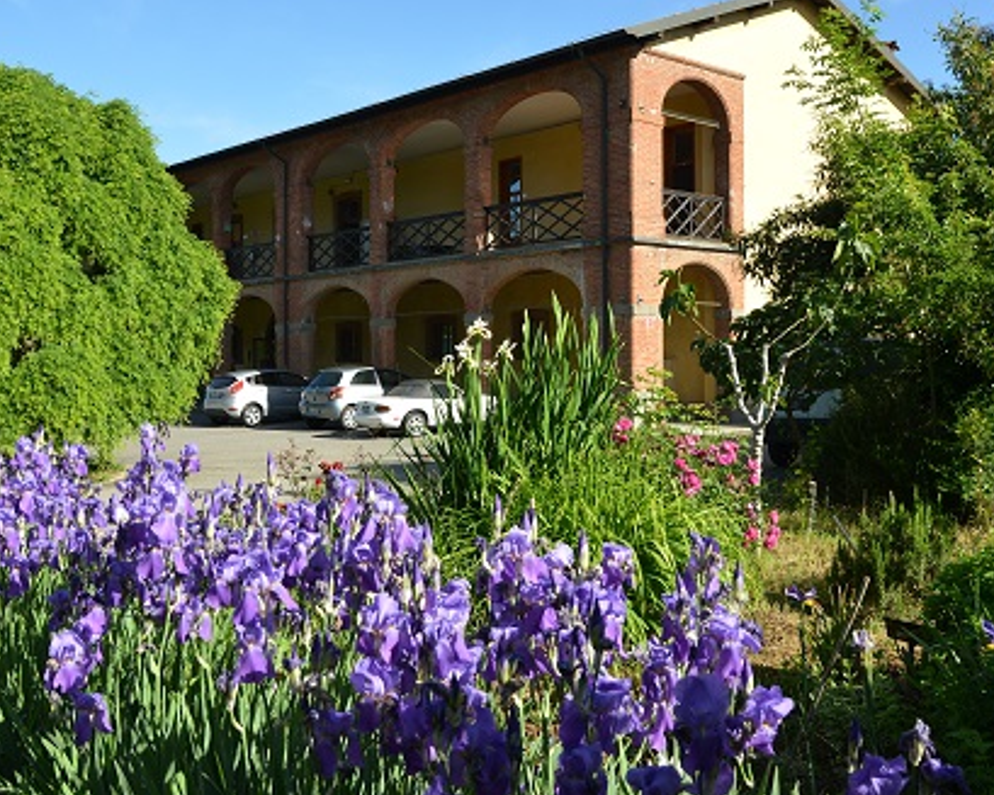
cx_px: 491
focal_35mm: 38
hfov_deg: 47.9
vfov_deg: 39.1
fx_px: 1118
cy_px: 362
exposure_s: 1/320
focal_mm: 30
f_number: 9
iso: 400
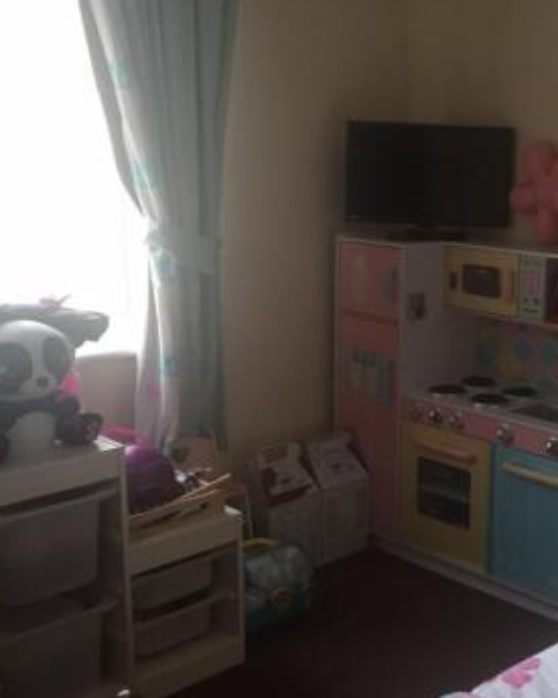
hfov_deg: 30.7
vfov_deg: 38.8
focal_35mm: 48
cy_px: 332
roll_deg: -0.5
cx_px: 447
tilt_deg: -10.6
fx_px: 991
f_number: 2.2
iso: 50
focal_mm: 4.15
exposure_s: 1/33
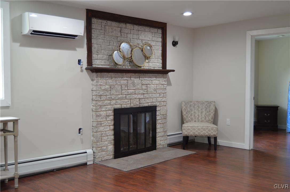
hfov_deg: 49.6
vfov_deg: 34.1
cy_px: 96
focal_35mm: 39
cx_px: 145
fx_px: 314
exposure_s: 1/20
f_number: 4
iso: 400
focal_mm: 26
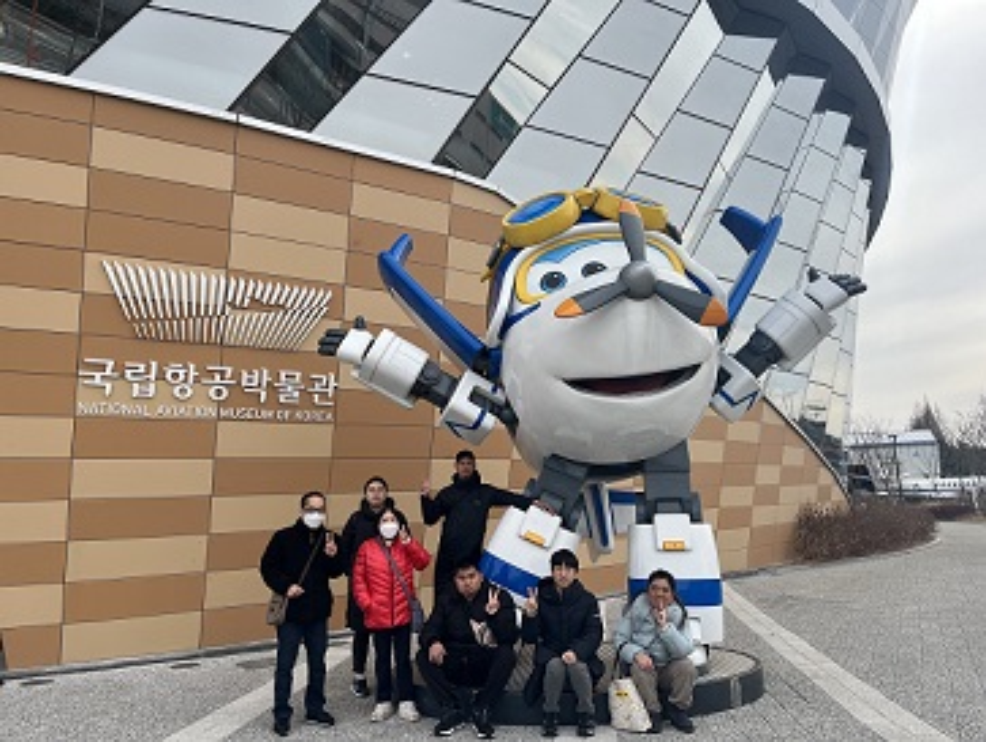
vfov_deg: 53.1
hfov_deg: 67.3
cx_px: 493
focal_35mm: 26
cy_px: 371
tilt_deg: +9.7
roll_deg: +2.4
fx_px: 741
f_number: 1.6
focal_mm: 5.1
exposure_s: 1/2179
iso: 50
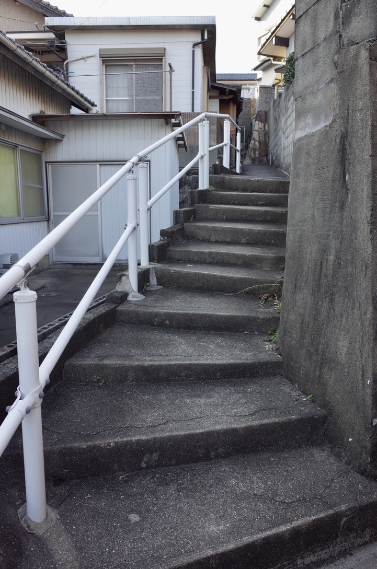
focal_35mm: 28
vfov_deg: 65.6
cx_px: 188
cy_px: 284
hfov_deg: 46.2
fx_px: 442
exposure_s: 1/125
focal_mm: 18.3
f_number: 5
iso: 200
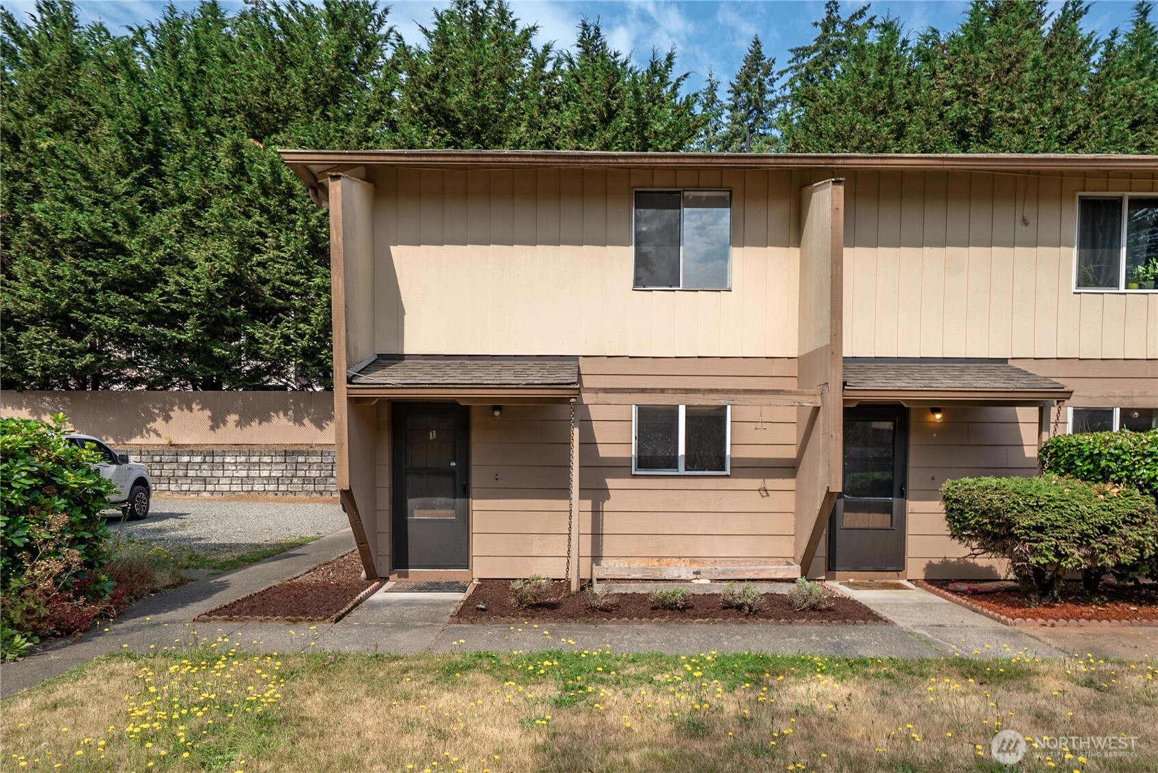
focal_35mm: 16
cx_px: 579
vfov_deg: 73.8
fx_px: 515
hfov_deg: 96.7
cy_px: 386
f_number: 7.1
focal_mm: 16
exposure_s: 1/60
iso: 80
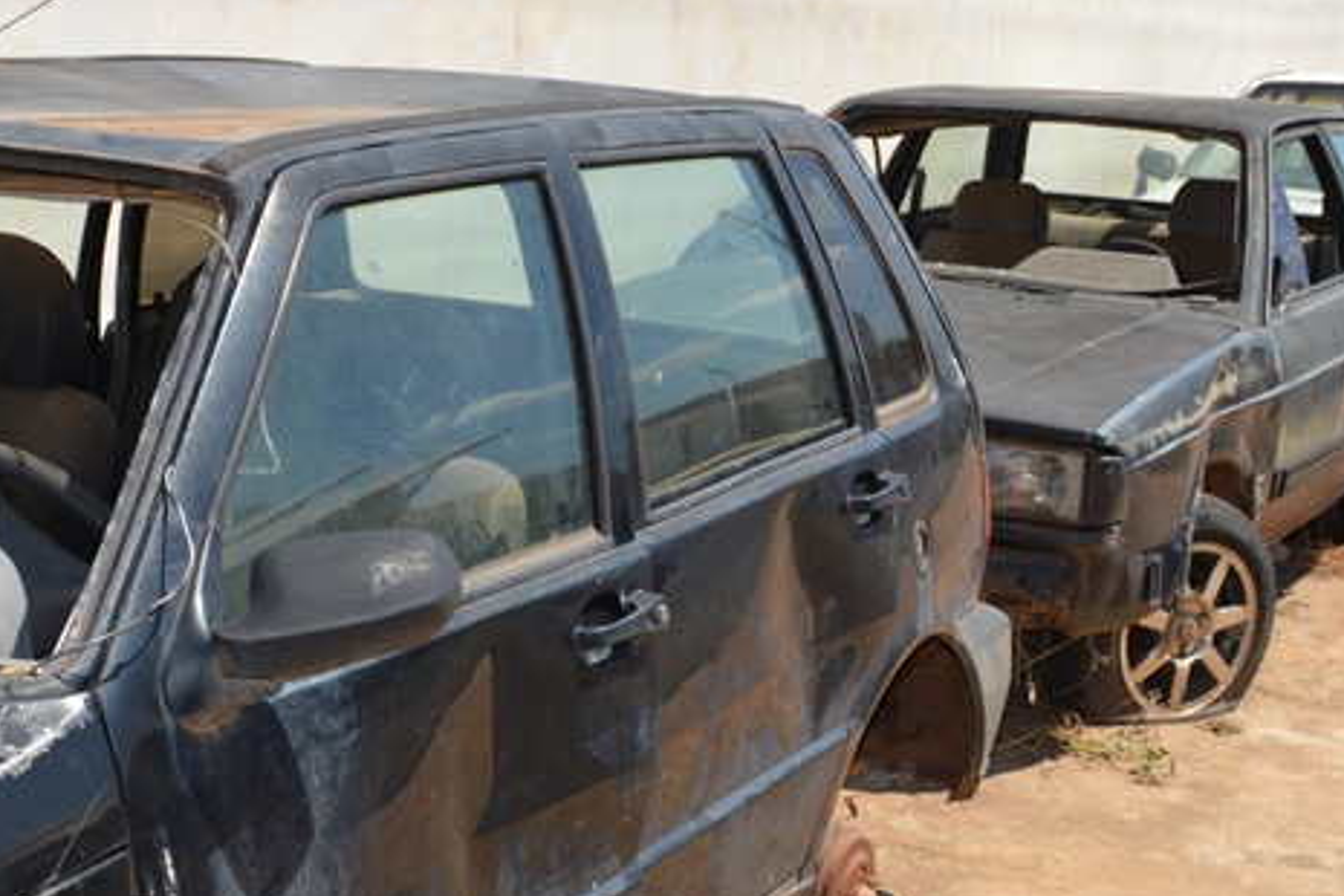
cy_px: 487
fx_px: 2464
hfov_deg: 30.3
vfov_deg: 20.6
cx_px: 477
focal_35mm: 66
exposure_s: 1/200
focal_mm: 20
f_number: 10
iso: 100
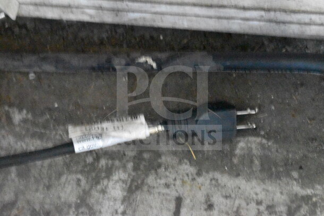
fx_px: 743
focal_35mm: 82
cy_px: 108
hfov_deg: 24.6
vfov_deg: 16.6
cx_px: 162
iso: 25600
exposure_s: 1/60
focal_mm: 55
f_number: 5.6
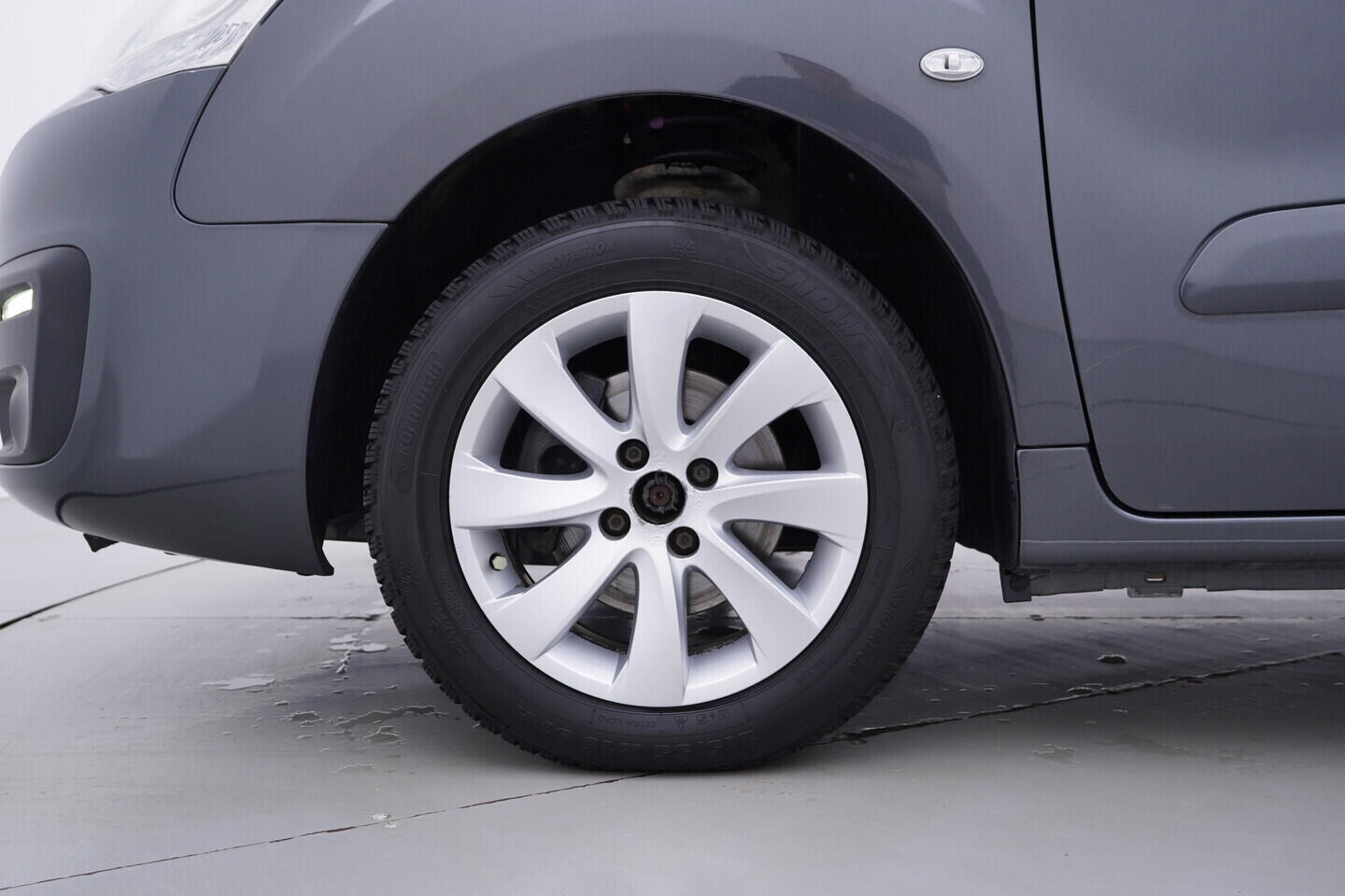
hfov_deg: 53.1
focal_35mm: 36
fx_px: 1345
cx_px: 672
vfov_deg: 36.9
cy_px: 448
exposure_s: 1/60
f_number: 3.5
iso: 125
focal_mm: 24
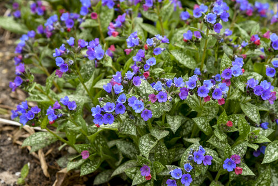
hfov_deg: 17.1
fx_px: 927
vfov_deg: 11.4
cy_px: 93
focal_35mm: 120
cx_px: 139
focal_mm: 120
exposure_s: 1/250
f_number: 8
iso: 280
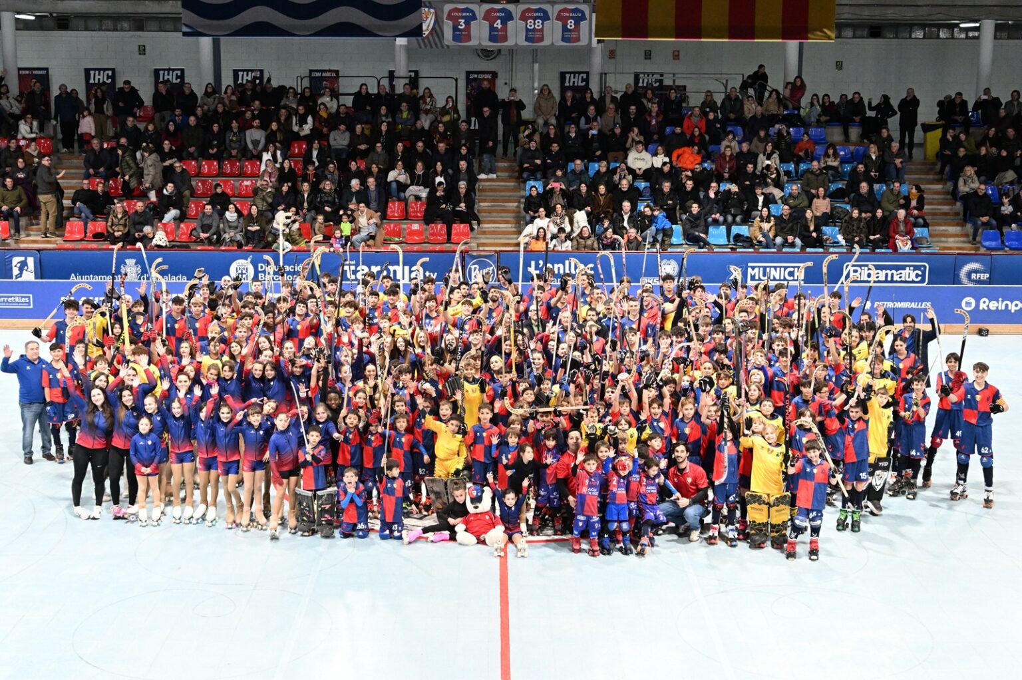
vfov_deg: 26.4
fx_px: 1447
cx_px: 511
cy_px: 340
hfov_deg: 38.9
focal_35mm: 51
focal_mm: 34
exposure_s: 1/125
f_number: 7.1
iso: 4000
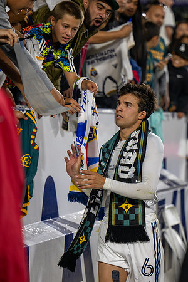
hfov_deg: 7.3
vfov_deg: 11.0
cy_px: 141
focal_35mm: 188
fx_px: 1469
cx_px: 129
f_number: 2.8
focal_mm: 125
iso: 450
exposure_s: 1/200
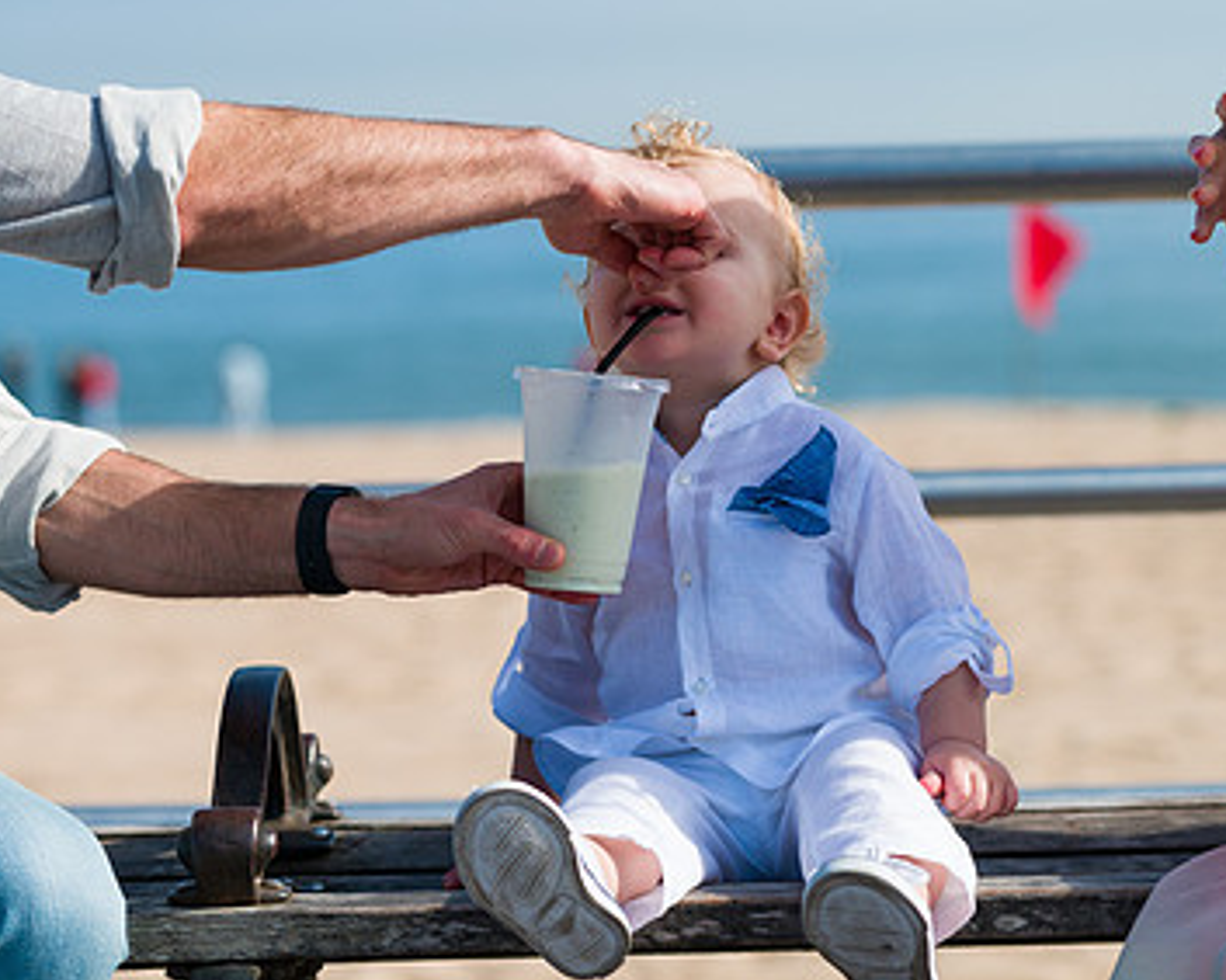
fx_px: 5476
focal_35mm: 151
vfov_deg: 10.2
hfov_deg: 12.8
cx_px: 643
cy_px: 375
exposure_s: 1/2500
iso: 200
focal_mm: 98
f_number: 4
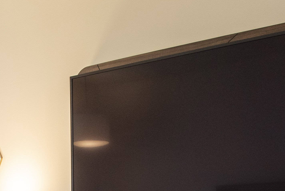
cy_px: 298
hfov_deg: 19.5
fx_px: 816
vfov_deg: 12.6
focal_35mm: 103
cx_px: 39
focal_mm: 20
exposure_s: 1/10
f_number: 8
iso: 200
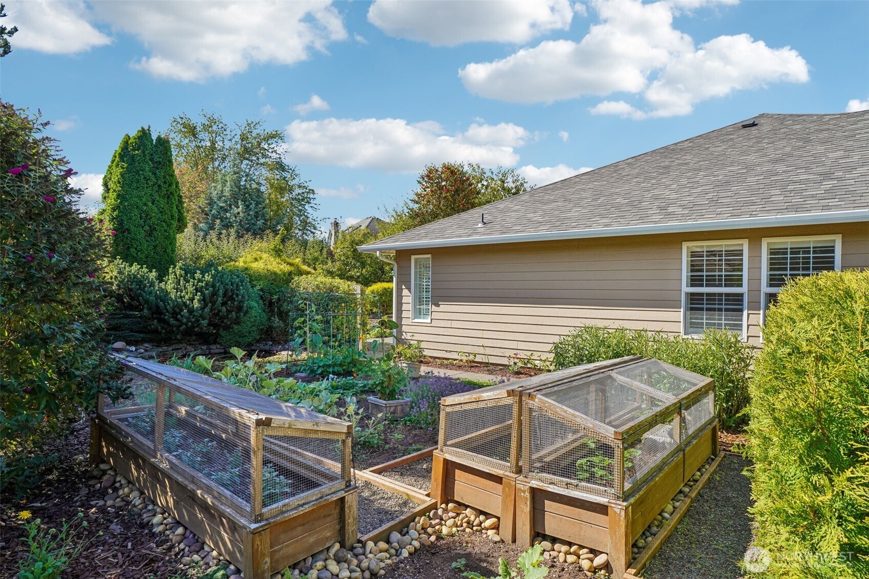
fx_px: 507
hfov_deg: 81.2
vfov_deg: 59.5
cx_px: 434
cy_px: 290
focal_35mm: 21
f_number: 8
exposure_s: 1/500
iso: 400
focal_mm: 21
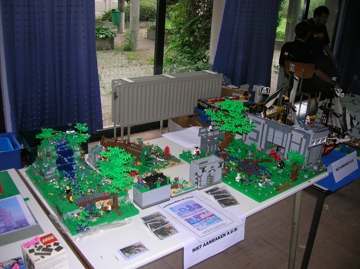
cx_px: 180
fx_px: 353
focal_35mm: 34
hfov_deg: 54.0
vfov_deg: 41.7
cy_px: 134
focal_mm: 5.7
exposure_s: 1/60.1
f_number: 2.9
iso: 54
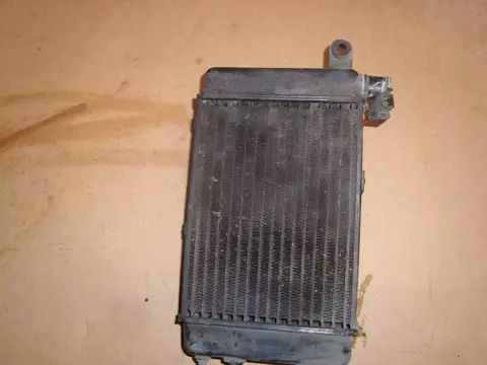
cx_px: 244
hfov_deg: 52.6
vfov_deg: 40.7
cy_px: 182
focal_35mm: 35
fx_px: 492
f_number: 2.8
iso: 50
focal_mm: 5.8
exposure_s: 1/30
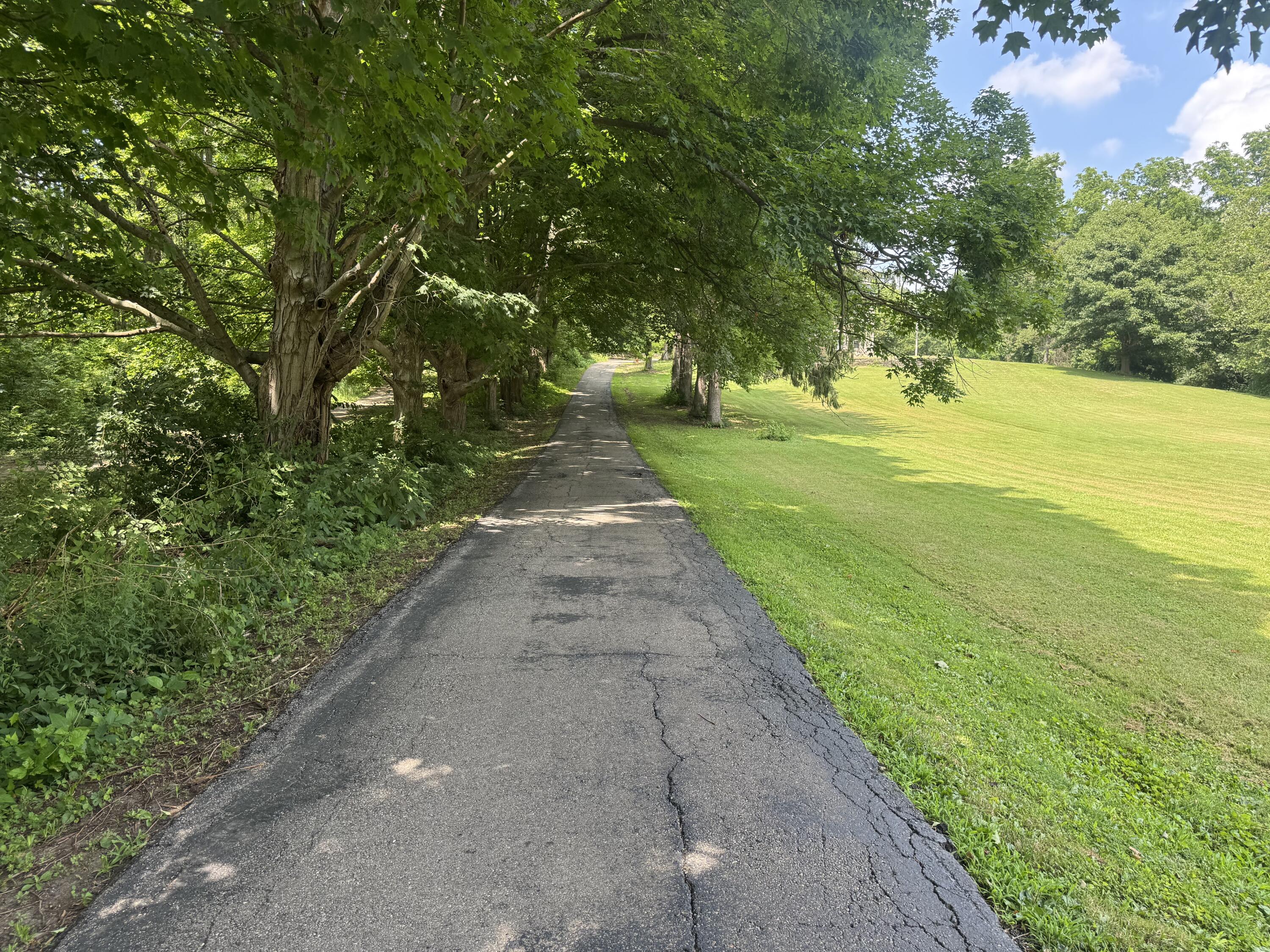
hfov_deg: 71.6
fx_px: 881
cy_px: 476
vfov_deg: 56.8
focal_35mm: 24
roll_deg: -0.6
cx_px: 635
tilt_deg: -4.6
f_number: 1.78
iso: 80
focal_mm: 6.76
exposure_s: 1/477
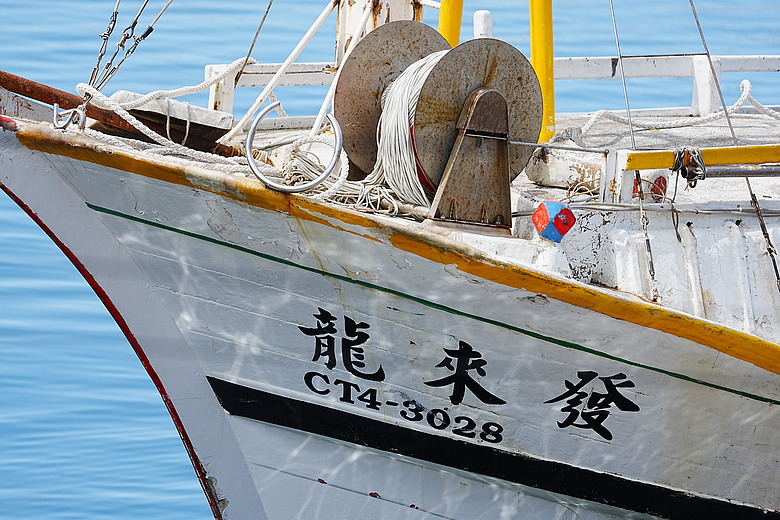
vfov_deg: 2.3
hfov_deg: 3.4
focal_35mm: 600
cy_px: 260
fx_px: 12999
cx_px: 390
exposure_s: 1/500
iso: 160
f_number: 6.3
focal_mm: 600
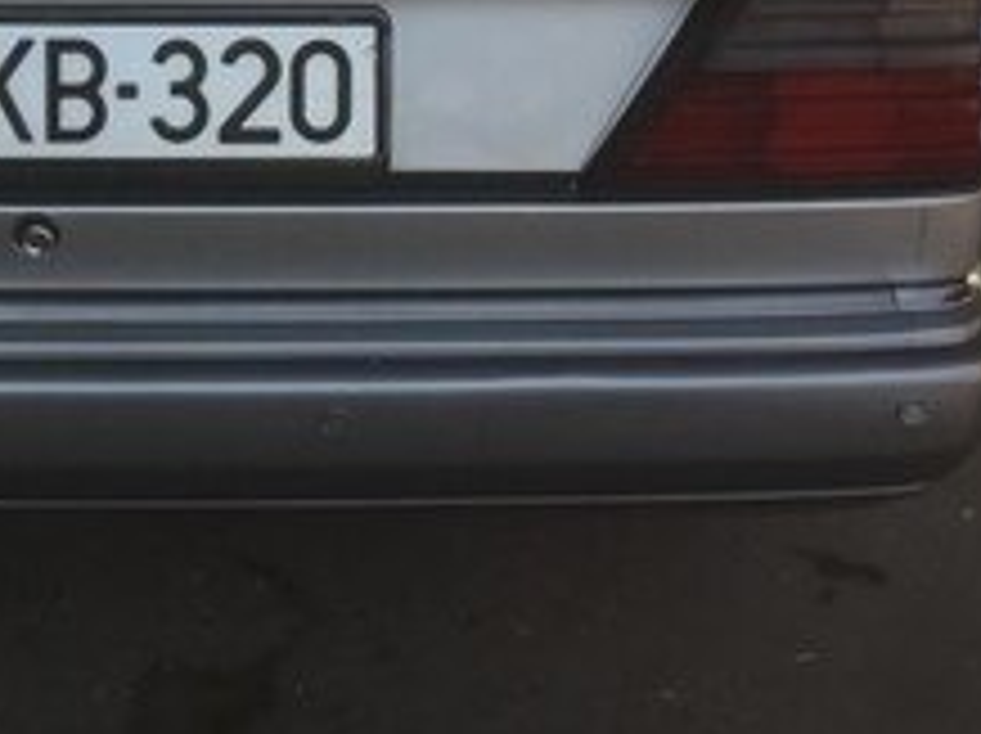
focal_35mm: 88
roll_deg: -2.1
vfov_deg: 16.1
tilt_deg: -14.2
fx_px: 2491
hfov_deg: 21.7
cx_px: 86
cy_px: -160
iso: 32
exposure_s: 1/449
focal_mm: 4.15
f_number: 2.2
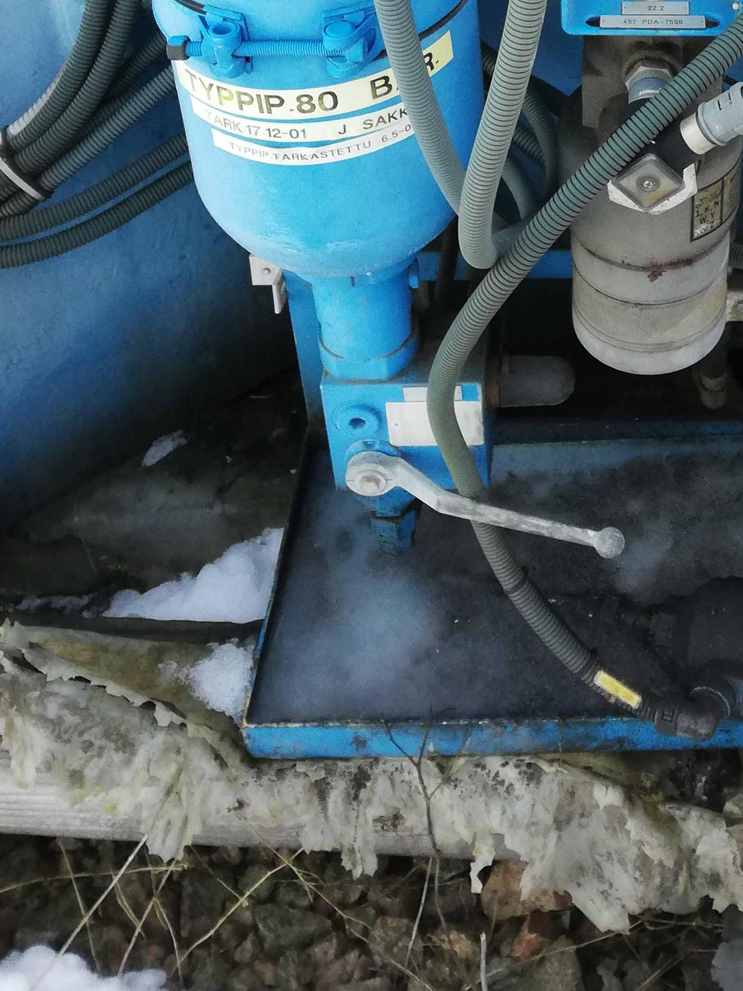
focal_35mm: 57
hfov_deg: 24.8
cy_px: -59
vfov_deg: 30.7
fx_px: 1632
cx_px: 684
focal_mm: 3.81
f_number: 2.2
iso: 100
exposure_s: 1/60
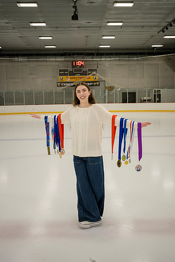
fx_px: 270
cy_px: 131
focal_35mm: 37
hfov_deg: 35.9
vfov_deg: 51.9
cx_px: 88
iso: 3200
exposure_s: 1/250
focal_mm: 37
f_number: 8
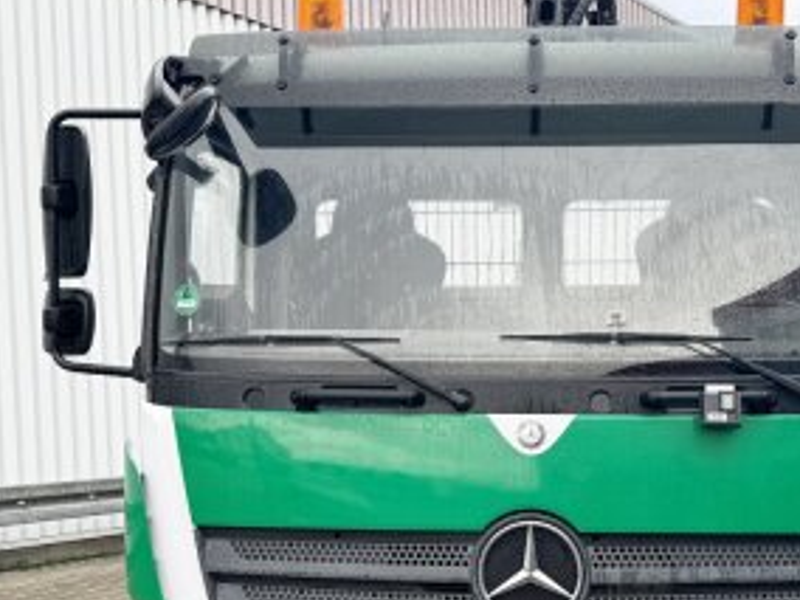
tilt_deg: -3.0
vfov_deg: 26.5
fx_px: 1248
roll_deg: +1.9
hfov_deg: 35.3
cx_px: 513
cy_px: 482
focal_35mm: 54
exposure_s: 1/822
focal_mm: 6.86
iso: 80
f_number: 1.78
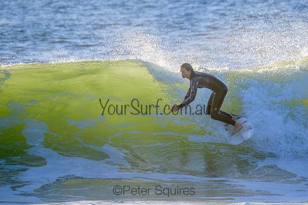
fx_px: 9396
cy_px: 102
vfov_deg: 1.3
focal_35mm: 1098
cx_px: 192
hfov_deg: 1.9
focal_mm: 800
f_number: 11
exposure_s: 1/1000
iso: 720
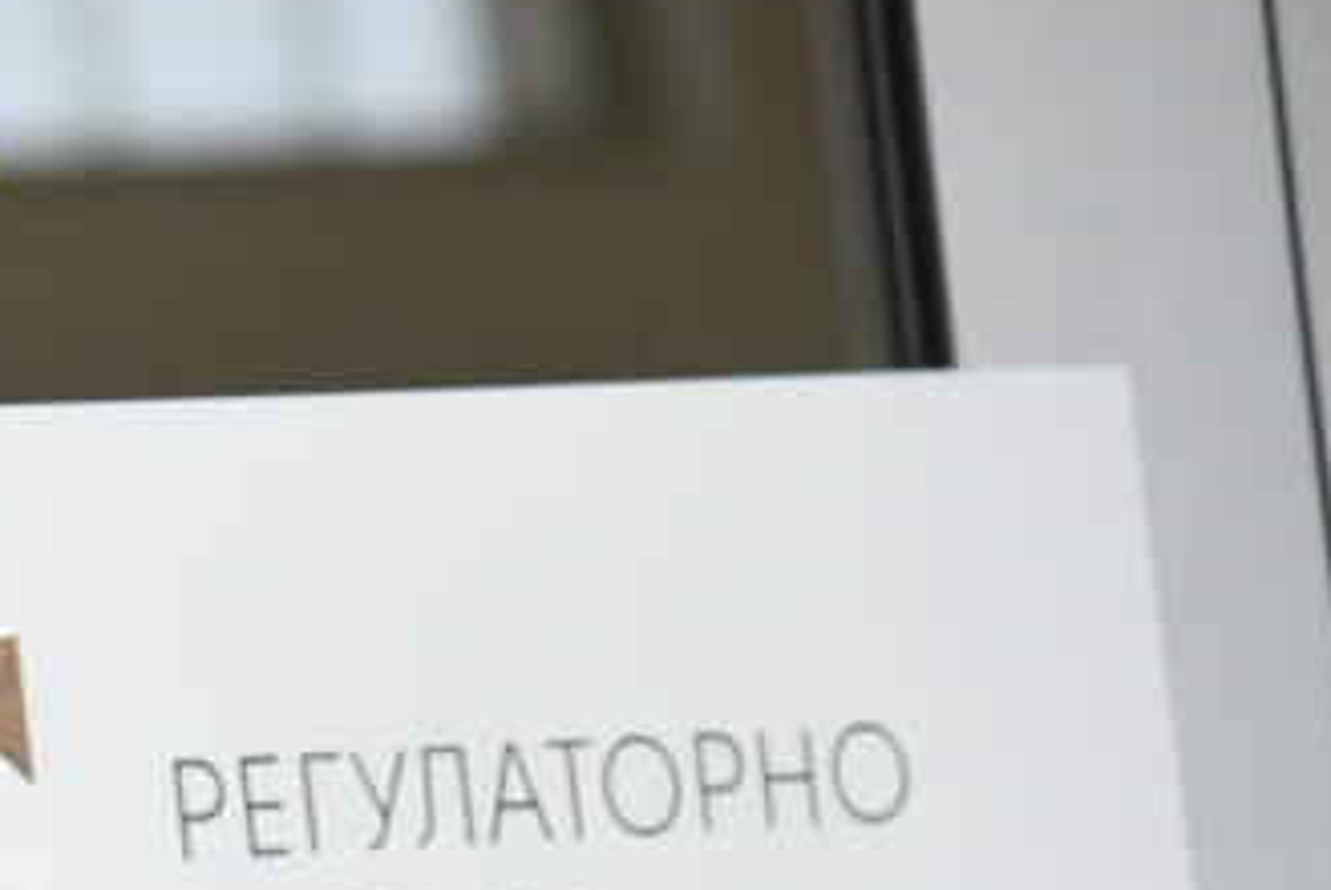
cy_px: 1163
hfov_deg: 5.5
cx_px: -627
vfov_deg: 3.7
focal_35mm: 373
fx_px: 13802
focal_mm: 120
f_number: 4
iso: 1600
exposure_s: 1/200
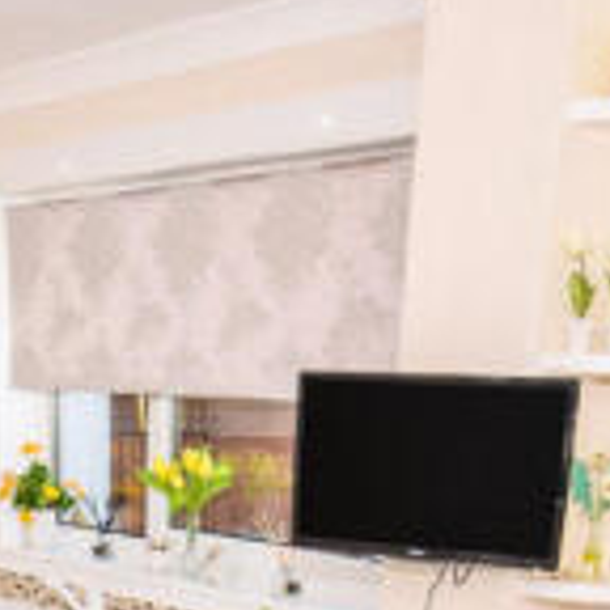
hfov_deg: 29.5
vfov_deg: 23.7
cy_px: 904
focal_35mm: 58
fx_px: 1156
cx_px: 252
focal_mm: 10
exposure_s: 1/125
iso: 220
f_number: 5.6
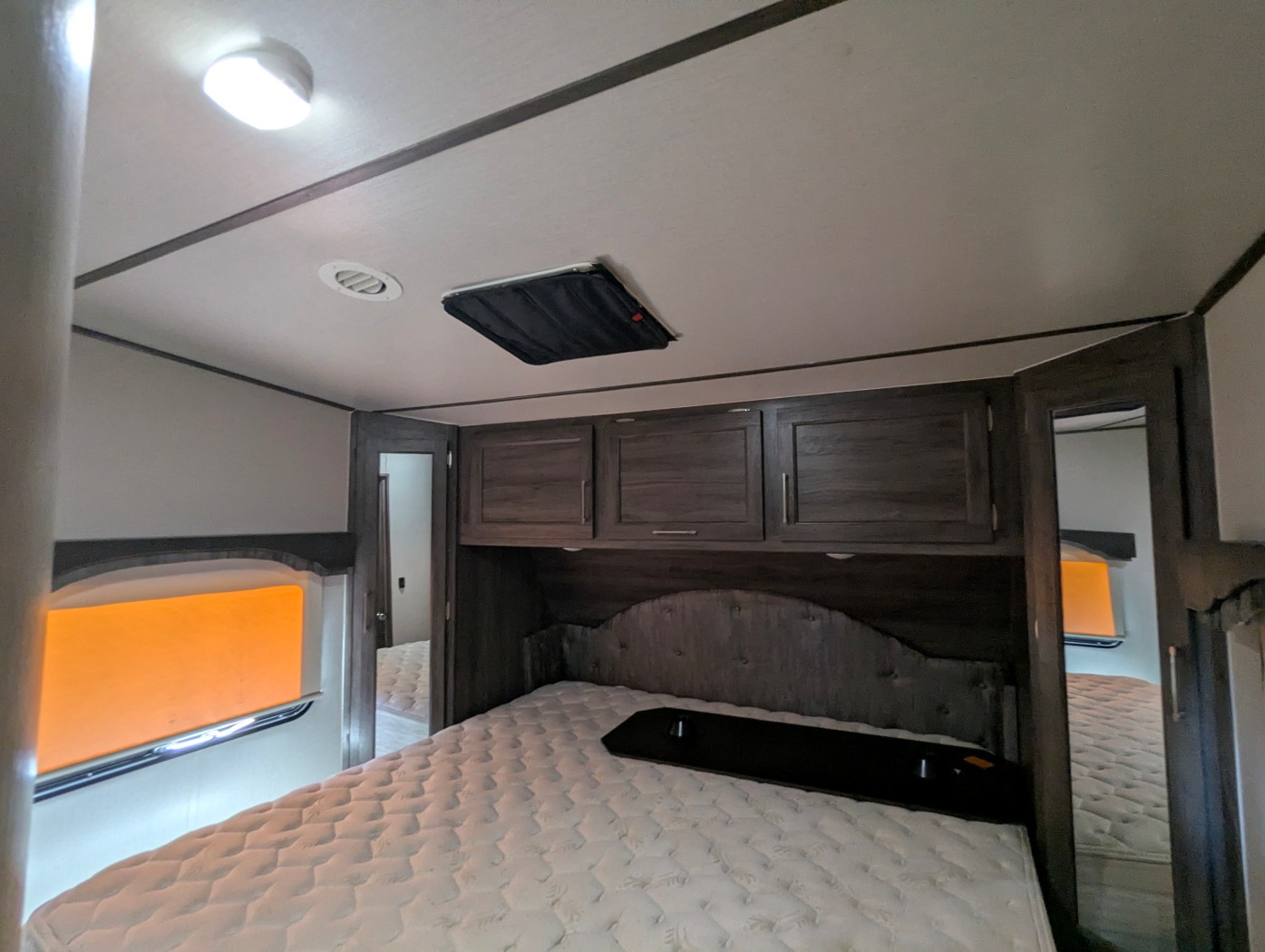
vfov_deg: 78.2
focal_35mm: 16
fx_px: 585
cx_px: 632
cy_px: 476
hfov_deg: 94.4
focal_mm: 2.35
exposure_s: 1/35.4
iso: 128
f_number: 2.2
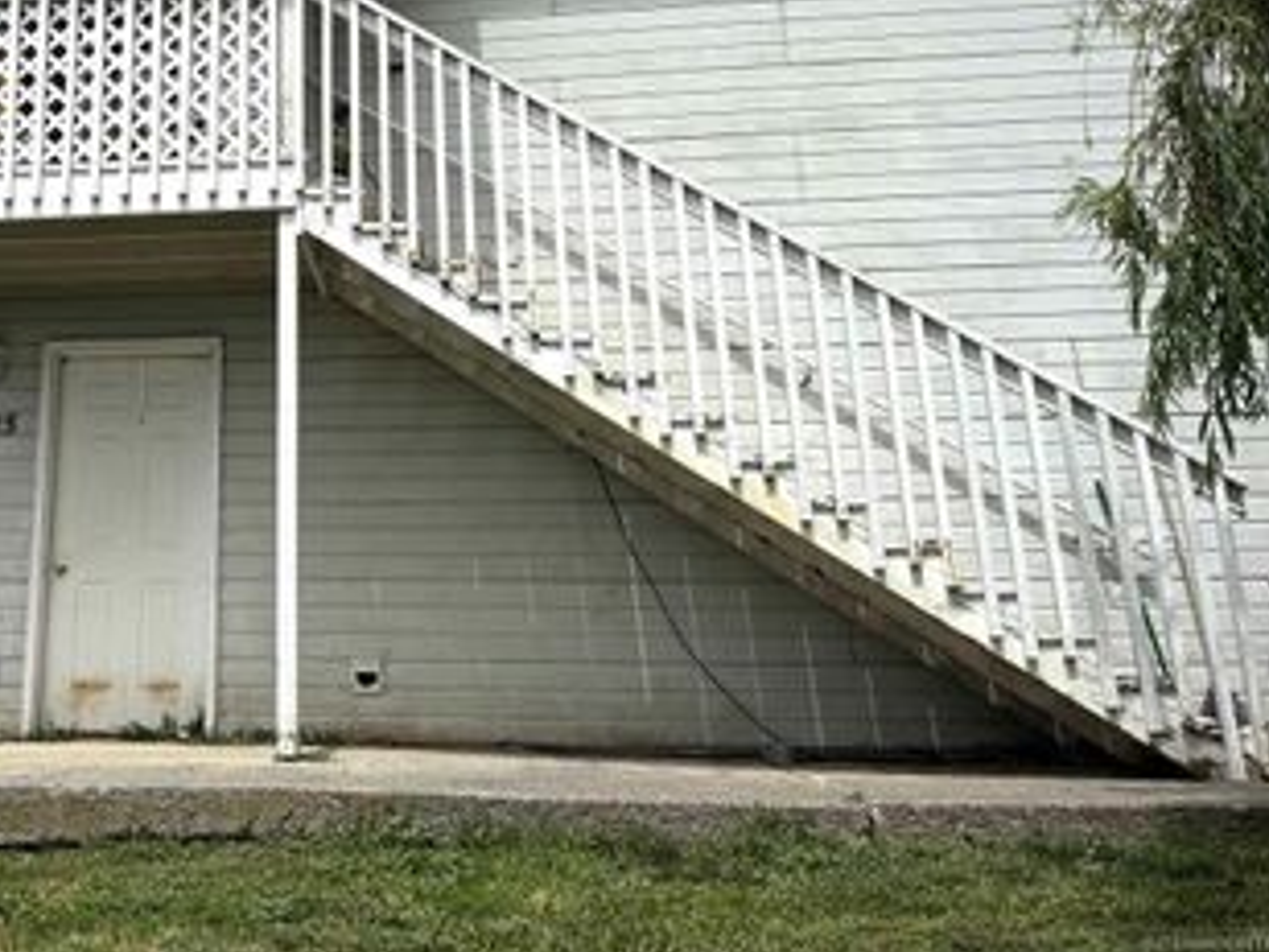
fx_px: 1430
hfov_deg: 45.6
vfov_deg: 36.0
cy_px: 241
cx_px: 268
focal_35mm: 39
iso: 80
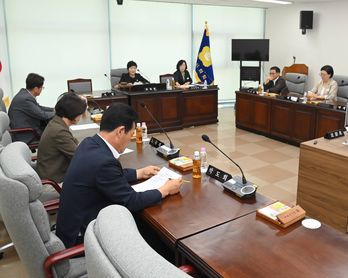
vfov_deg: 44.4
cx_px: 226
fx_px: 340
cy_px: 114
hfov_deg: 53.4
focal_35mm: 33
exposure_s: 1/250
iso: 3200
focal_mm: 24
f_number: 6.3
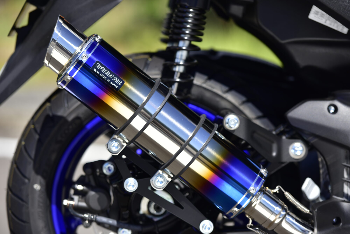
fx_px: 1410
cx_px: 175
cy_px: 117
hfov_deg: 14.1
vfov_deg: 9.5
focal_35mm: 145
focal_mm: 145
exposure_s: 1/1600
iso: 100
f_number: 2.8
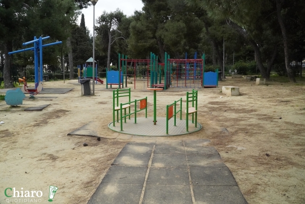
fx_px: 229
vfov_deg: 48.0
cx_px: 152
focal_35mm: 27
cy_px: 102
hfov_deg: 67.4
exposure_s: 1/2500
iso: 4000
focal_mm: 18
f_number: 9
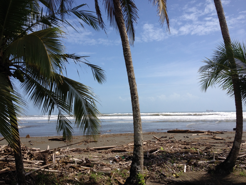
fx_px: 249
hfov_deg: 52.6
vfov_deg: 40.7
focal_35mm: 35
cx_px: 123
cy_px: 92
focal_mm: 4.28
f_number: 2.4
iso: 50
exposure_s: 1/2208
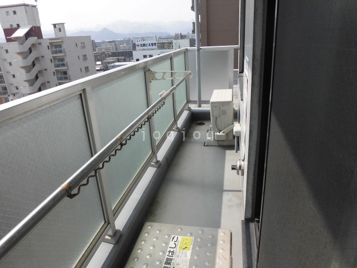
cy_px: 134
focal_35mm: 24
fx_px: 248
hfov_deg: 71.6
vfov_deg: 56.8
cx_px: 178
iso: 100
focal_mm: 4.3
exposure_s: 1/200
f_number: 7.8
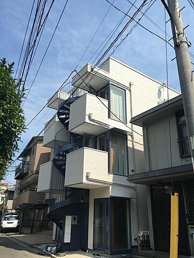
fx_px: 217
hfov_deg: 48.2
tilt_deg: +24.5
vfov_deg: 61.7
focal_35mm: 29
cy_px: 129
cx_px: 97
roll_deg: -2.2
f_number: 2.2
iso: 25
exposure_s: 1/999
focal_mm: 4.15
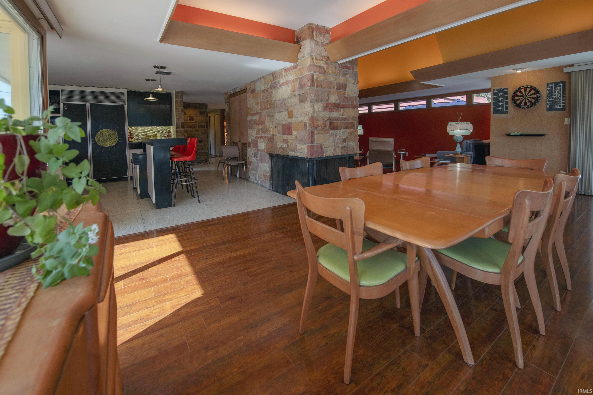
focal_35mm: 14
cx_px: 296
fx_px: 231
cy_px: 198
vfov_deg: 81.2
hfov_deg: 104.3
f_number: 5.6
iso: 400
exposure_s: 1/250
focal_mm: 14
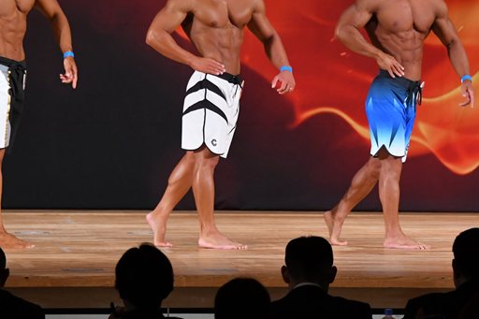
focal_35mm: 306
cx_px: 355
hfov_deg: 6.7
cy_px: 91
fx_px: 4070
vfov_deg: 4.5
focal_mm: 135
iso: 3200
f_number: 5.6
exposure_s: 1/400
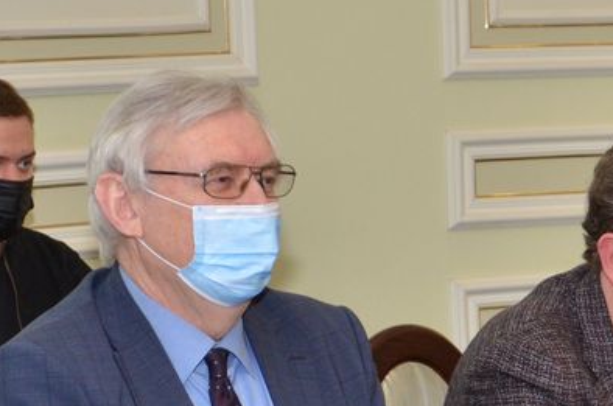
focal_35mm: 181
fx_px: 3076
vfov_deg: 7.5
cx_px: 638
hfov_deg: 11.3
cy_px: 393
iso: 800
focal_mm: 34
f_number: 4.5
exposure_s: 1/250
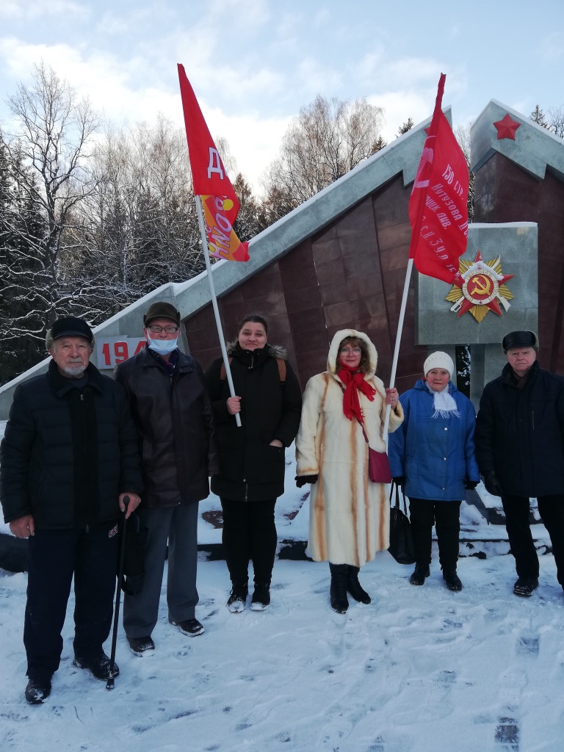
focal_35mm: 26
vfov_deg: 67.3
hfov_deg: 53.1
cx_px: 282
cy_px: 376
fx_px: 565
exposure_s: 1/239
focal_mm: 3.81
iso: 50
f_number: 2.2
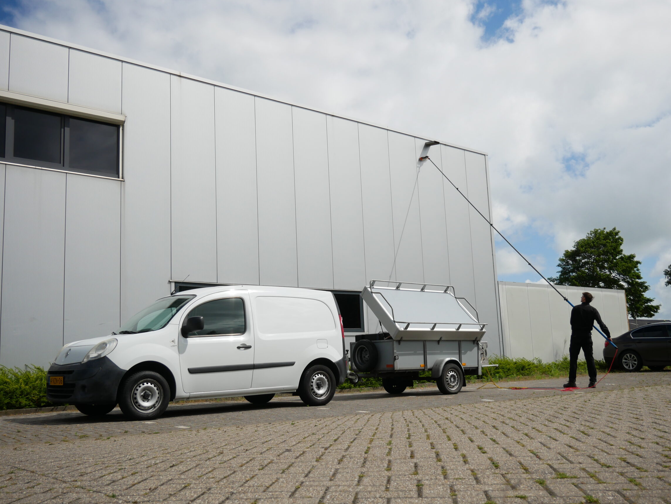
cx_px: 366
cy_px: 255
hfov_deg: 48.9
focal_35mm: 38
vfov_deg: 37.7
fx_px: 737
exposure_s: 1/4000
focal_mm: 17
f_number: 3.8
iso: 200
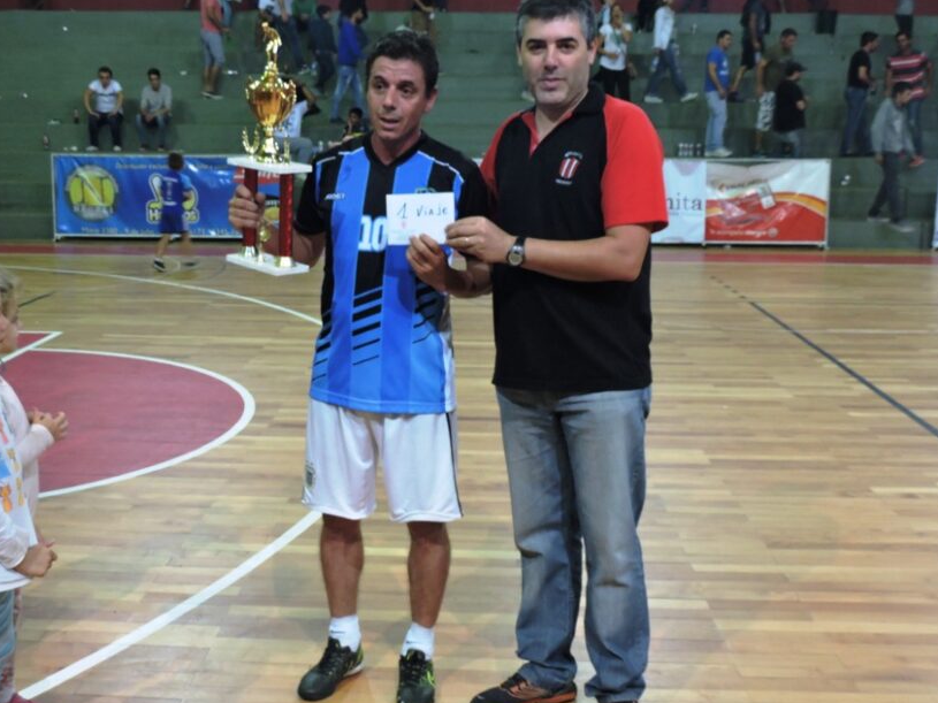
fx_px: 1192
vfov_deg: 32.8
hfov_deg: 42.9
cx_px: 412
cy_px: 385
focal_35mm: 44
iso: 400
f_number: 3.3
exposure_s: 1/20
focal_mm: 6.2
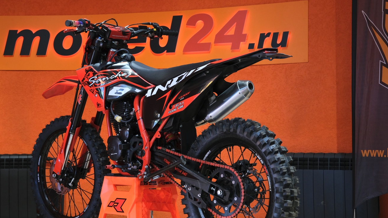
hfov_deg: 33.2
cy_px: 106
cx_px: 155
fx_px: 648
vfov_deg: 19.1
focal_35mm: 63
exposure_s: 1/100
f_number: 4
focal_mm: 32.5
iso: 1250
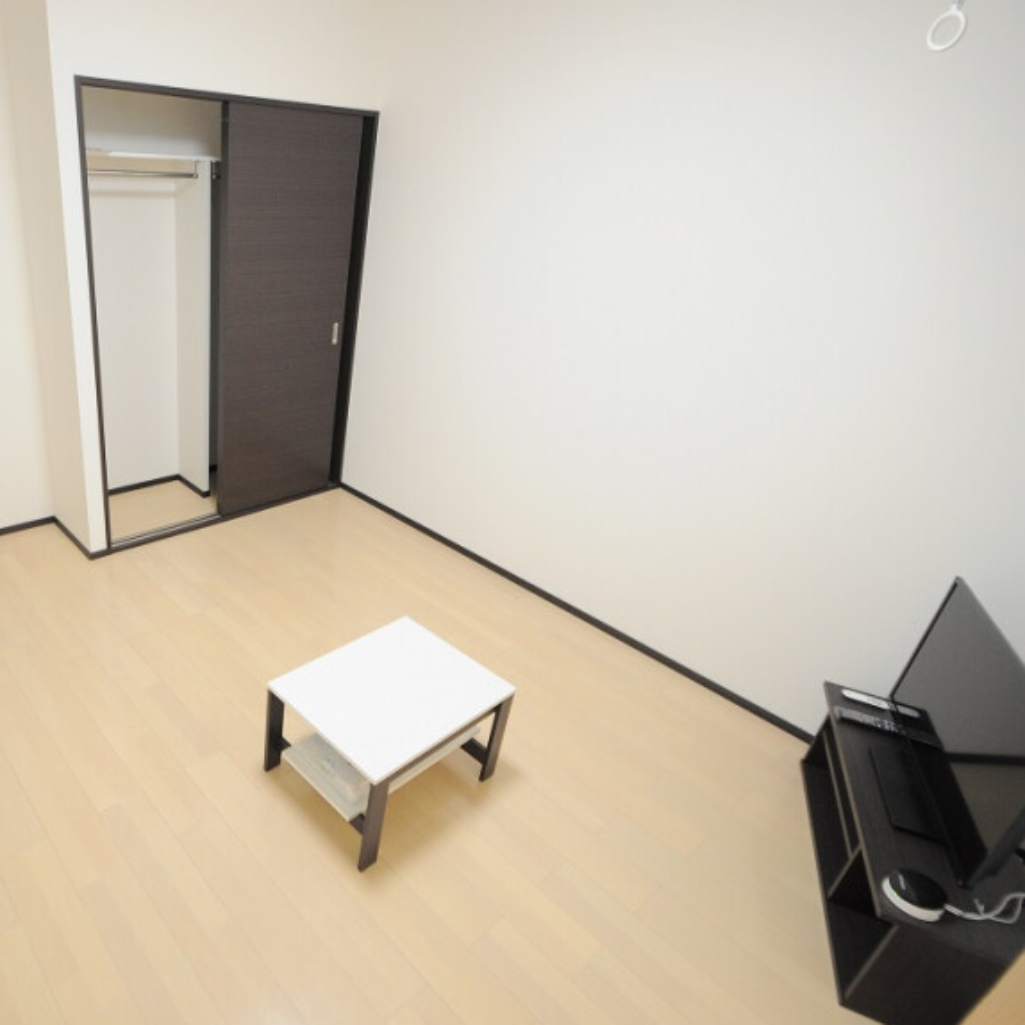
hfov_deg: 71.4
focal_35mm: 20
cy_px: 509
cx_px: 302
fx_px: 670
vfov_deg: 74.8
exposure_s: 1/60
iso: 800
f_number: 4
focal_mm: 10
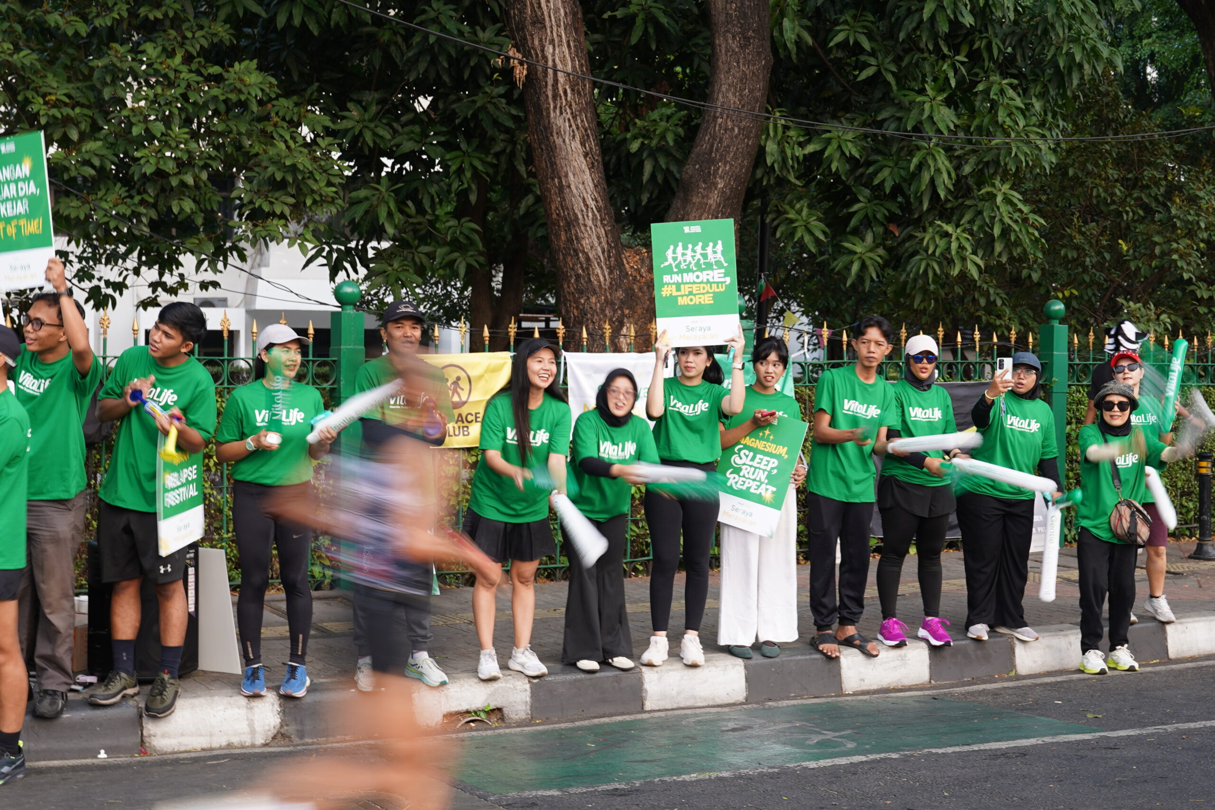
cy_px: 405
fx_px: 1924
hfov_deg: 35.1
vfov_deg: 23.8
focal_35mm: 57
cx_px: 608
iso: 100
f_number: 10
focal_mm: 38
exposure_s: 1/15
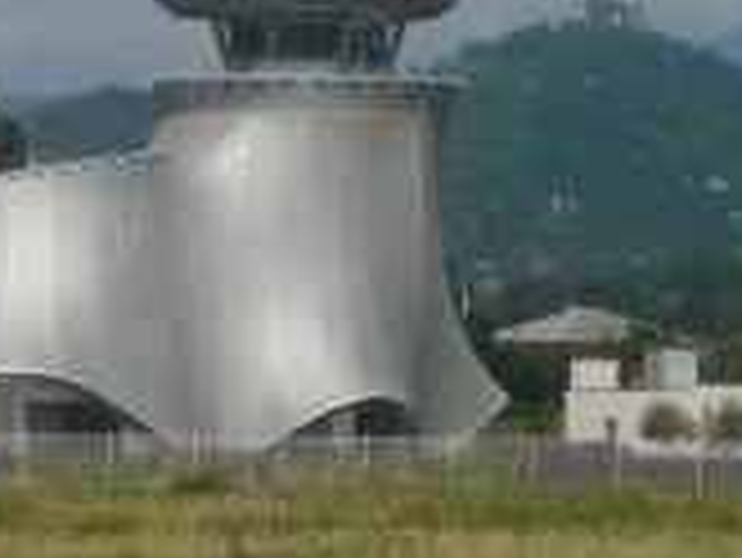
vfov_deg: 4.3
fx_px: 7508
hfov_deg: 5.7
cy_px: 83
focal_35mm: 350
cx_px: 319
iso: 100
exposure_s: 1/400
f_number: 7.1
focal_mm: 14.7
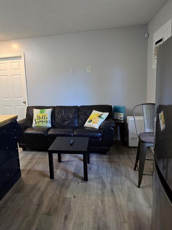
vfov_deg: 73.8
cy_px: 108
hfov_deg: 58.0
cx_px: 63
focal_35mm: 23
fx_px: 152
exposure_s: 1/60
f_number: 2.2
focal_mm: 2.2
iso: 320
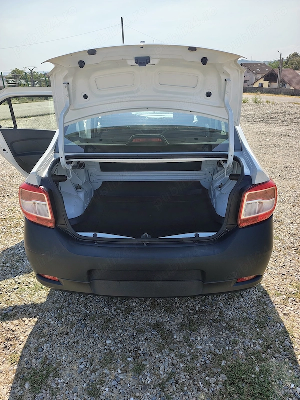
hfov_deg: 58.9
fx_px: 266
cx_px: 150
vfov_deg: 73.9
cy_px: 200
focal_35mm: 23
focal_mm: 6.57
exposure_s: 1/612
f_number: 1.6
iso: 100
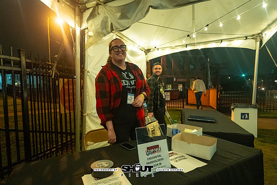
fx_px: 147
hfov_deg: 86.6
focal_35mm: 19
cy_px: 96
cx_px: 130
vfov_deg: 64.4
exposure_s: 1/160
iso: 3200
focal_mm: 17.5
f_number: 2.8
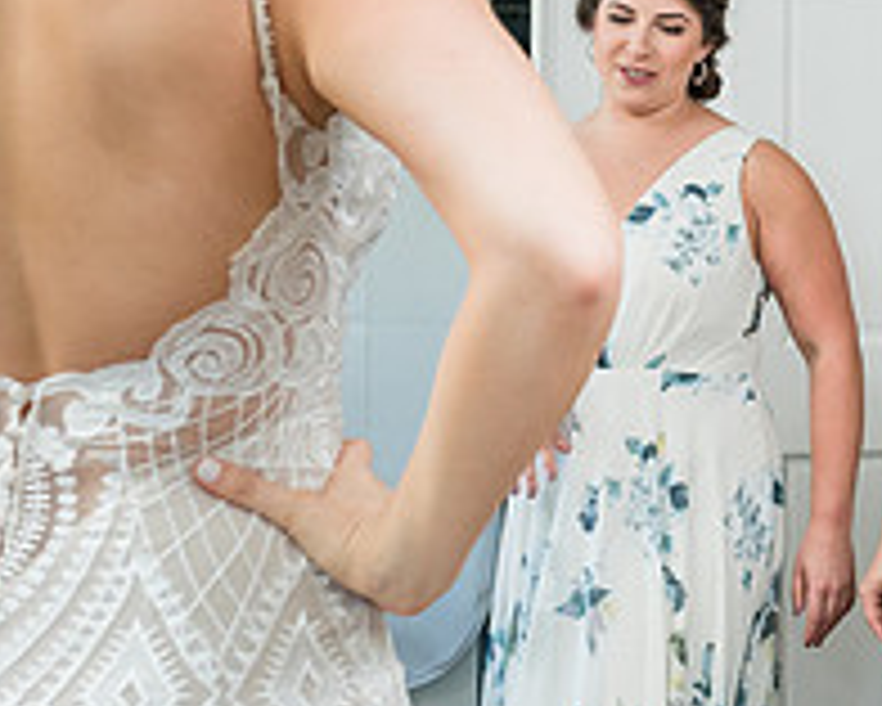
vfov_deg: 12.6
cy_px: 183
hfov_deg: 15.3
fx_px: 3186
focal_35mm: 122
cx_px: 1023
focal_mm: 35
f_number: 5.6
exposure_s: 1/200
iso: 1250
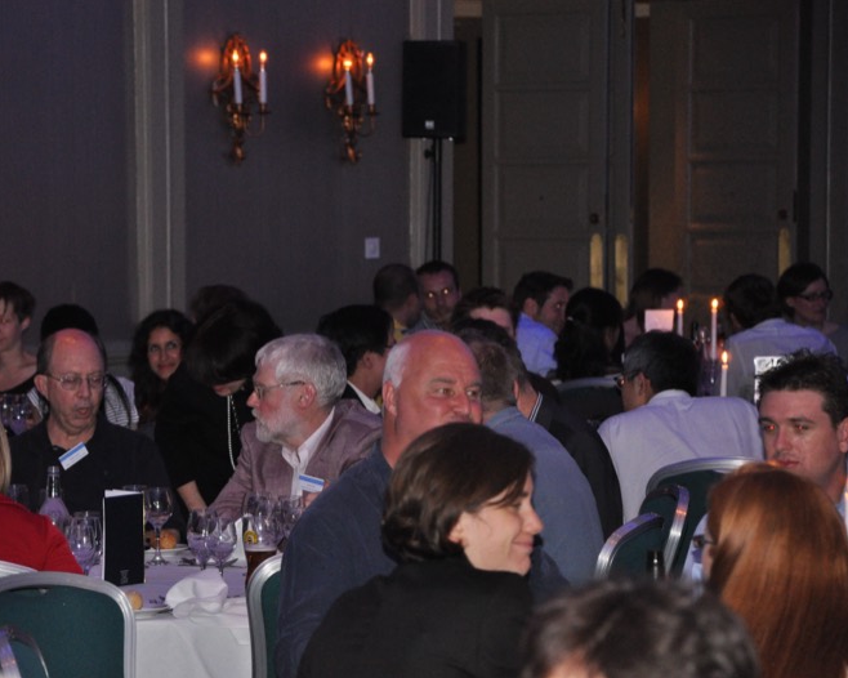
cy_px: 341
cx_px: 342
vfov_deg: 8.6
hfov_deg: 10.7
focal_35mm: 180
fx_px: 4505
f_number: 5.6
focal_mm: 105
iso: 1600
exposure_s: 1/60
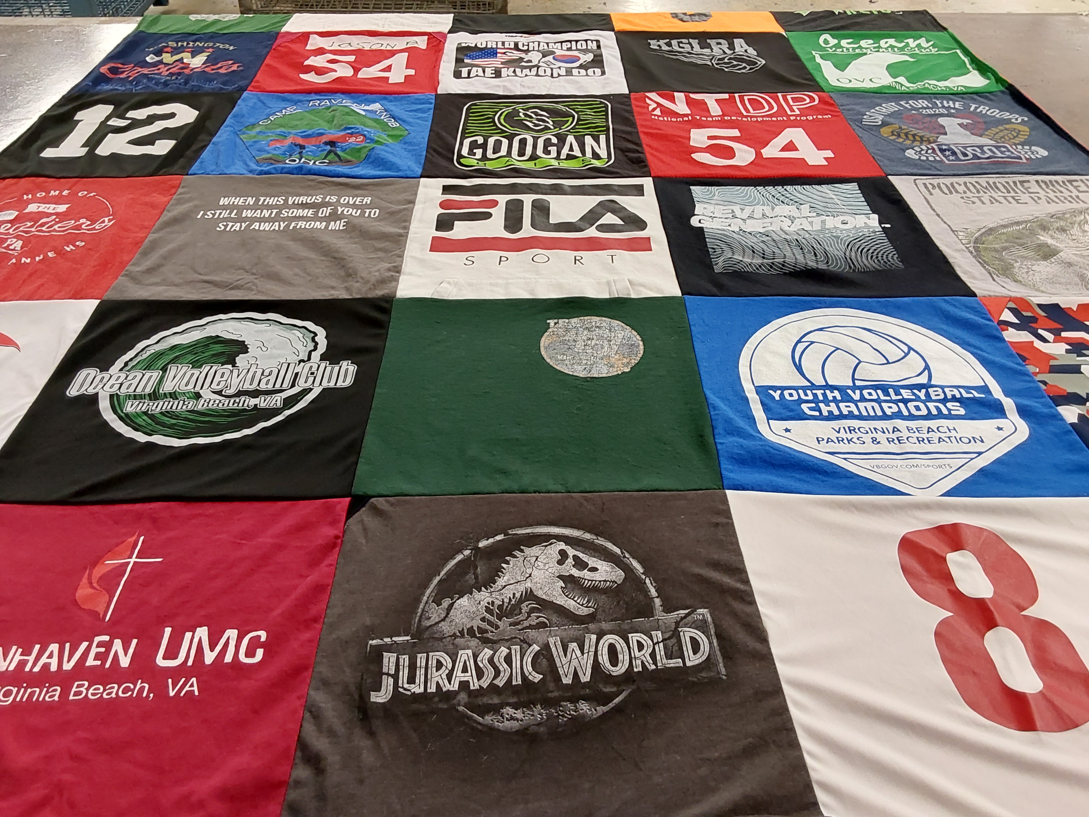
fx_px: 881
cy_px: 408
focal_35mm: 28
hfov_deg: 63.4
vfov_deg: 49.7
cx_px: 544
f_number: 1.9
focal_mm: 2.91
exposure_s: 1/60
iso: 160
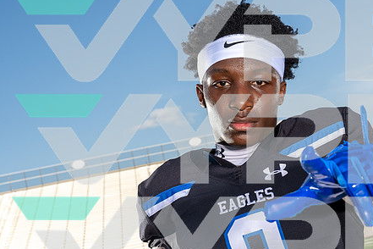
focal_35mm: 75
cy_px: 139
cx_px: 230
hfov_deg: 26.9
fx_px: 777
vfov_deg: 18.2
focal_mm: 57
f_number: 11
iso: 160
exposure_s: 1/250
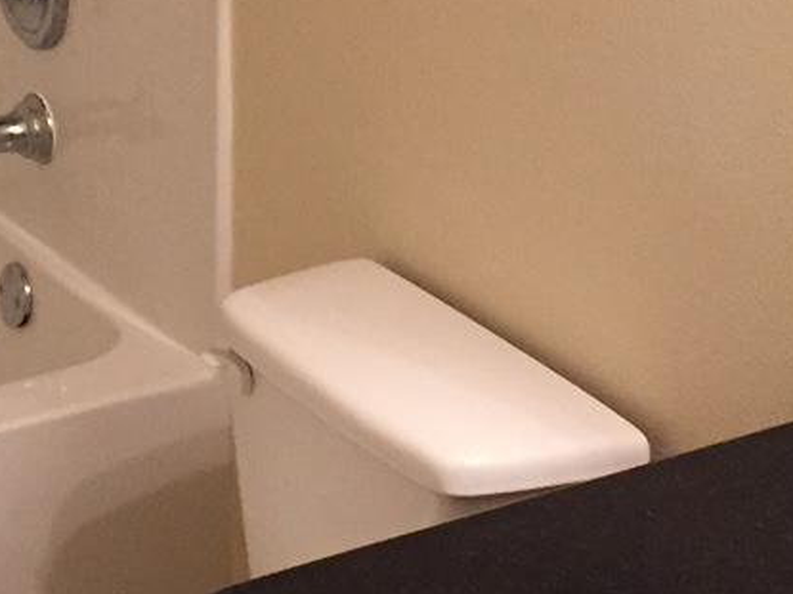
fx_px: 2611
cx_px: 296
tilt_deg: -22.5
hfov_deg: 17.2
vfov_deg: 13.0
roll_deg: -1.7
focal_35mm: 114
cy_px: 208
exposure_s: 1/30
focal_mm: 4.15
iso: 200
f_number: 2.2
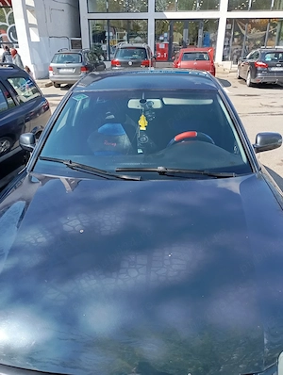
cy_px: 188
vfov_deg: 63.4
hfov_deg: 49.9
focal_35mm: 28
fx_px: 304
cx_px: 142
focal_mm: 4.27
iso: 101
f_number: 1.8
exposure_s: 1/154
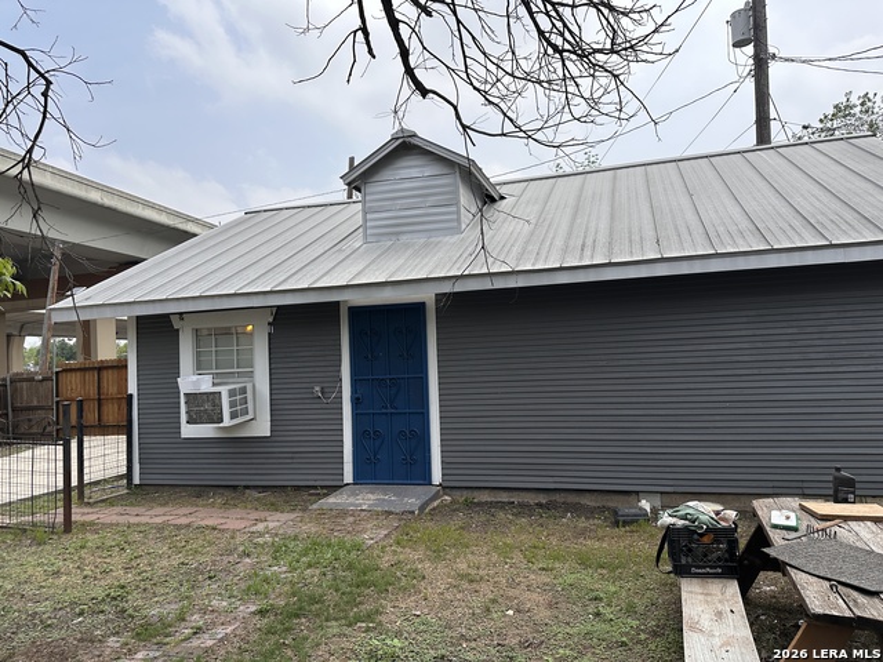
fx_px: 612
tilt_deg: +4.3
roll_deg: +4.1
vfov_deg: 56.8
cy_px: 331
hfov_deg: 71.6
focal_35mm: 24
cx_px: 442
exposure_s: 1/5263
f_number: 1.78
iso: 80
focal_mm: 6.86
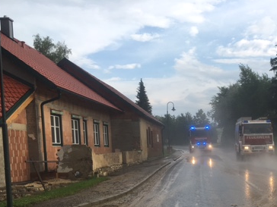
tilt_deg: -7.1
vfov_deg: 27.7
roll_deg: -0.3
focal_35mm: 51
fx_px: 408
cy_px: 180
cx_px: 232
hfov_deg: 35.9
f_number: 2.2
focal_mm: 4.15
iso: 25
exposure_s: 1/793
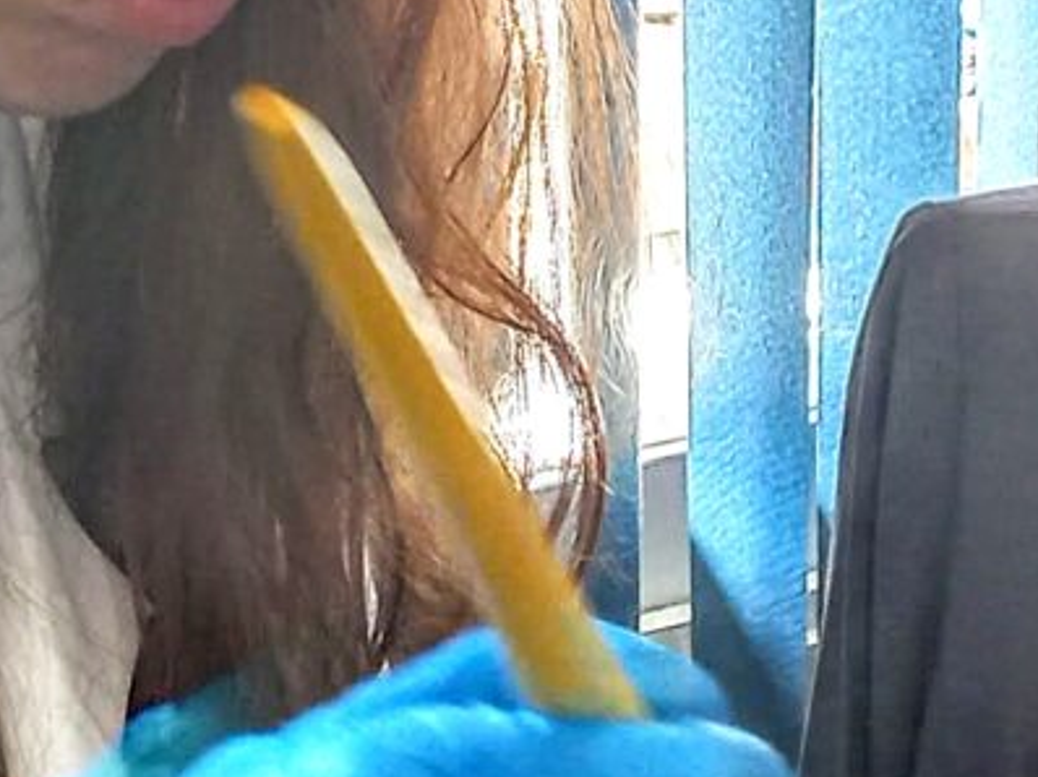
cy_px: 853
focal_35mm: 161
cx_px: 644
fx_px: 4825
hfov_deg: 12.3
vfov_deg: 9.1
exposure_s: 1/60
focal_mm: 4.6
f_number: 1.8
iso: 200
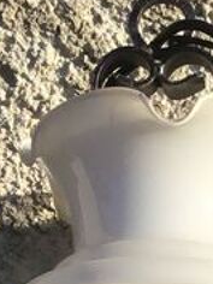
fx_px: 1436
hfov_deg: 8.5
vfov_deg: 10.5
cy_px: 546
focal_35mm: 175
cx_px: 181
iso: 25
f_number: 2.4
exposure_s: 1/1456
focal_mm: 3.3
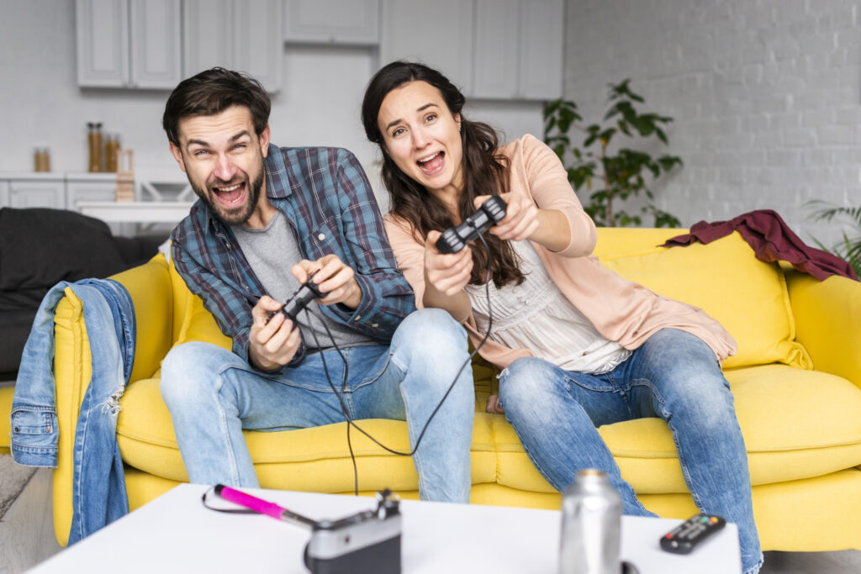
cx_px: 430
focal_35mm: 50
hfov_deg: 39.6
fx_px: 1196
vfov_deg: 27.0
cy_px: 287
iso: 500
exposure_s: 1/250
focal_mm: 50
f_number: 3.2
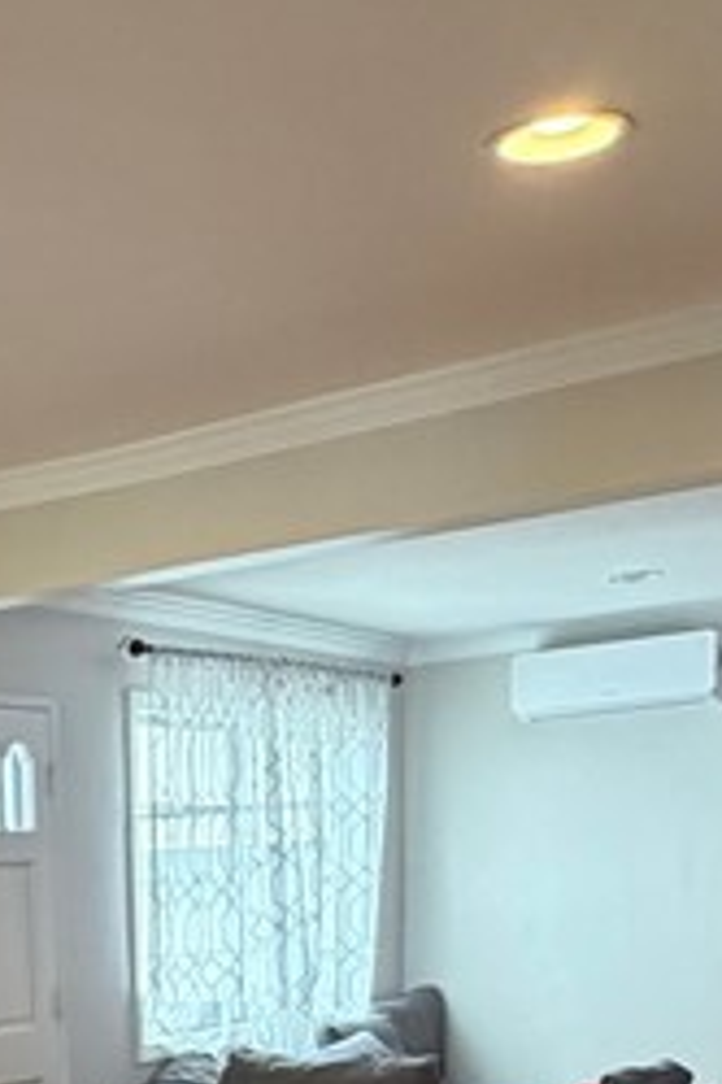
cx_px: -130
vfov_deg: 29.8
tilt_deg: -10.1
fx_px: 1805
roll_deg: +3.3
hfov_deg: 21.1
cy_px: 1210
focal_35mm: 60
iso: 400
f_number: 2.2
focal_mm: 2.22
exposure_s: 1/60
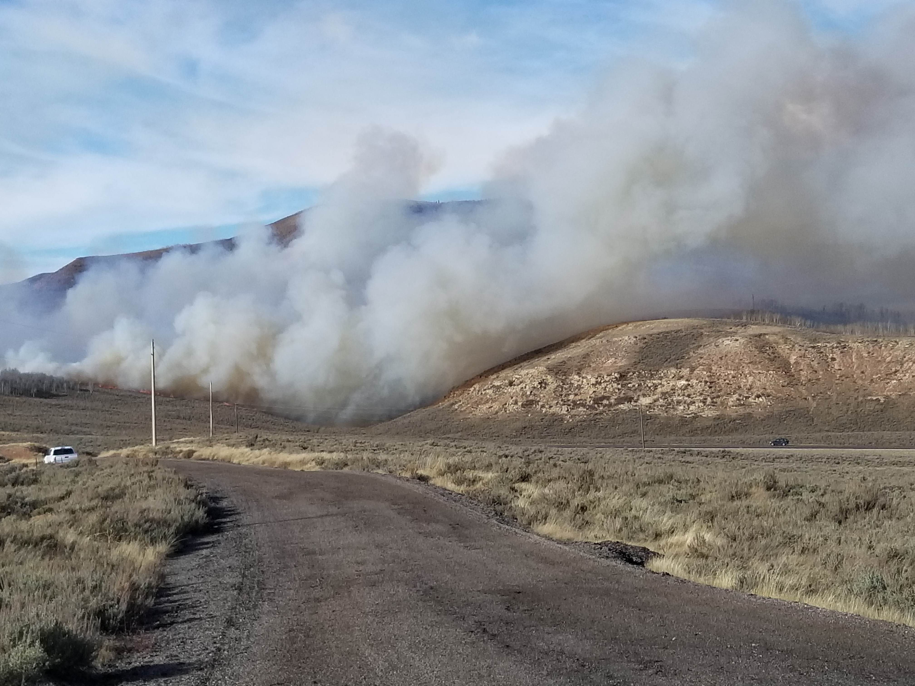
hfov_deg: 67.3
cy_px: 343
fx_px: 687
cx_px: 458
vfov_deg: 53.1
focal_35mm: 26
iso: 50
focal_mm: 4.25
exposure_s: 1/1890
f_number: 1.7
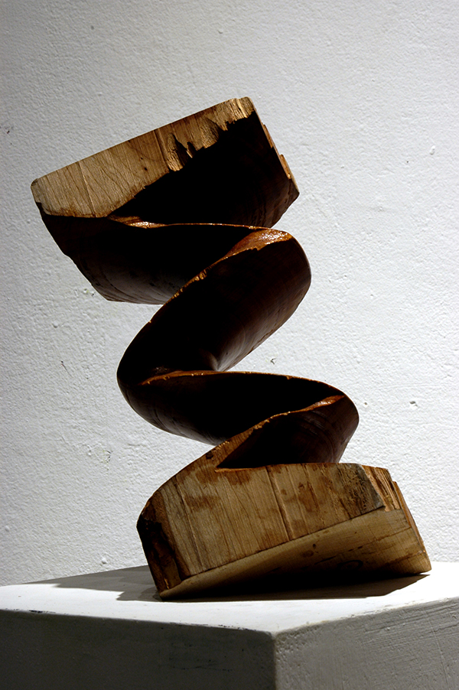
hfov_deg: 12.2
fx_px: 2155
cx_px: 230
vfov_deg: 18.2
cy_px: 345
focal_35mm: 112
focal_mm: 75
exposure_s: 1
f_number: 20
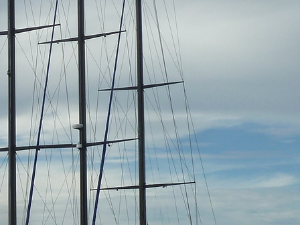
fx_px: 1361
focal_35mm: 157
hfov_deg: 12.3
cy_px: 174
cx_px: -74
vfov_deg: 9.4
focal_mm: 7.3
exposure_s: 1/400
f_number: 4.5
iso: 80
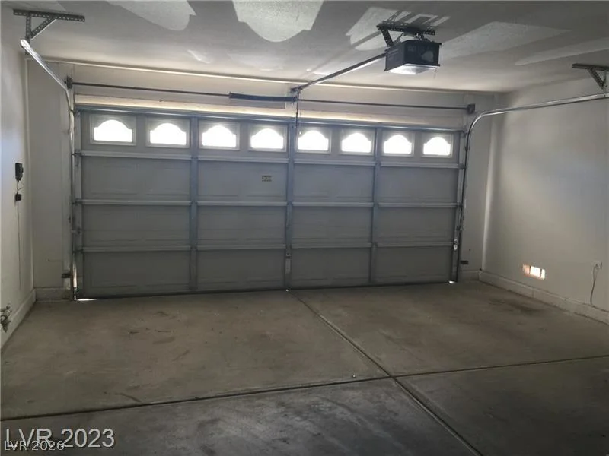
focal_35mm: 29
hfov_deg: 61.7
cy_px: 228
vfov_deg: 48.2
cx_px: 304
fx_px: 510
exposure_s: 1/30
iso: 40
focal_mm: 4.15
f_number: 2.2
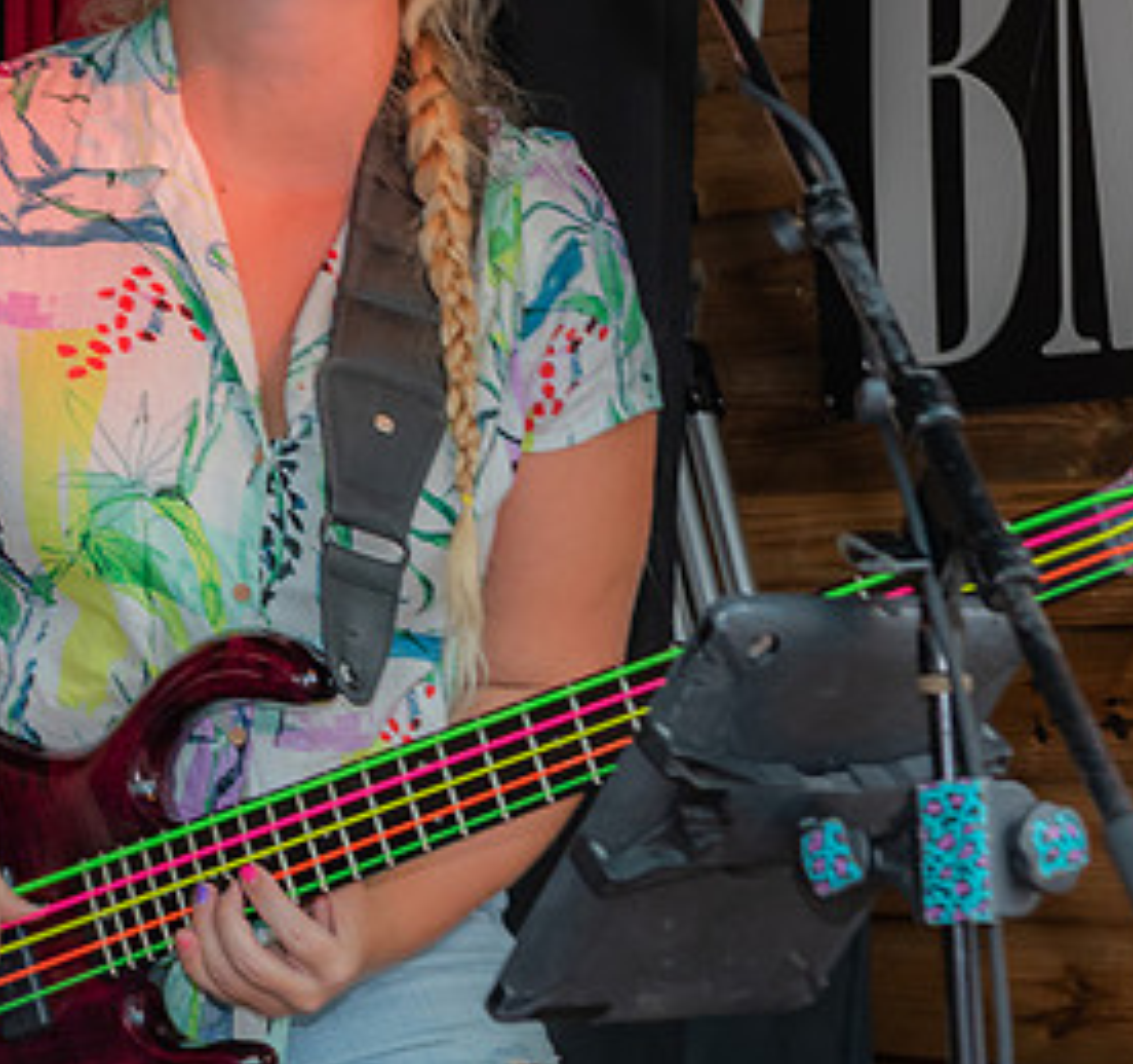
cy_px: 512
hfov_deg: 11.9
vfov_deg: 11.3
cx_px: 133
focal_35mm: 150
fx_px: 5386
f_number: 5.6
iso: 400
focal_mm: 50
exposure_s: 1/160
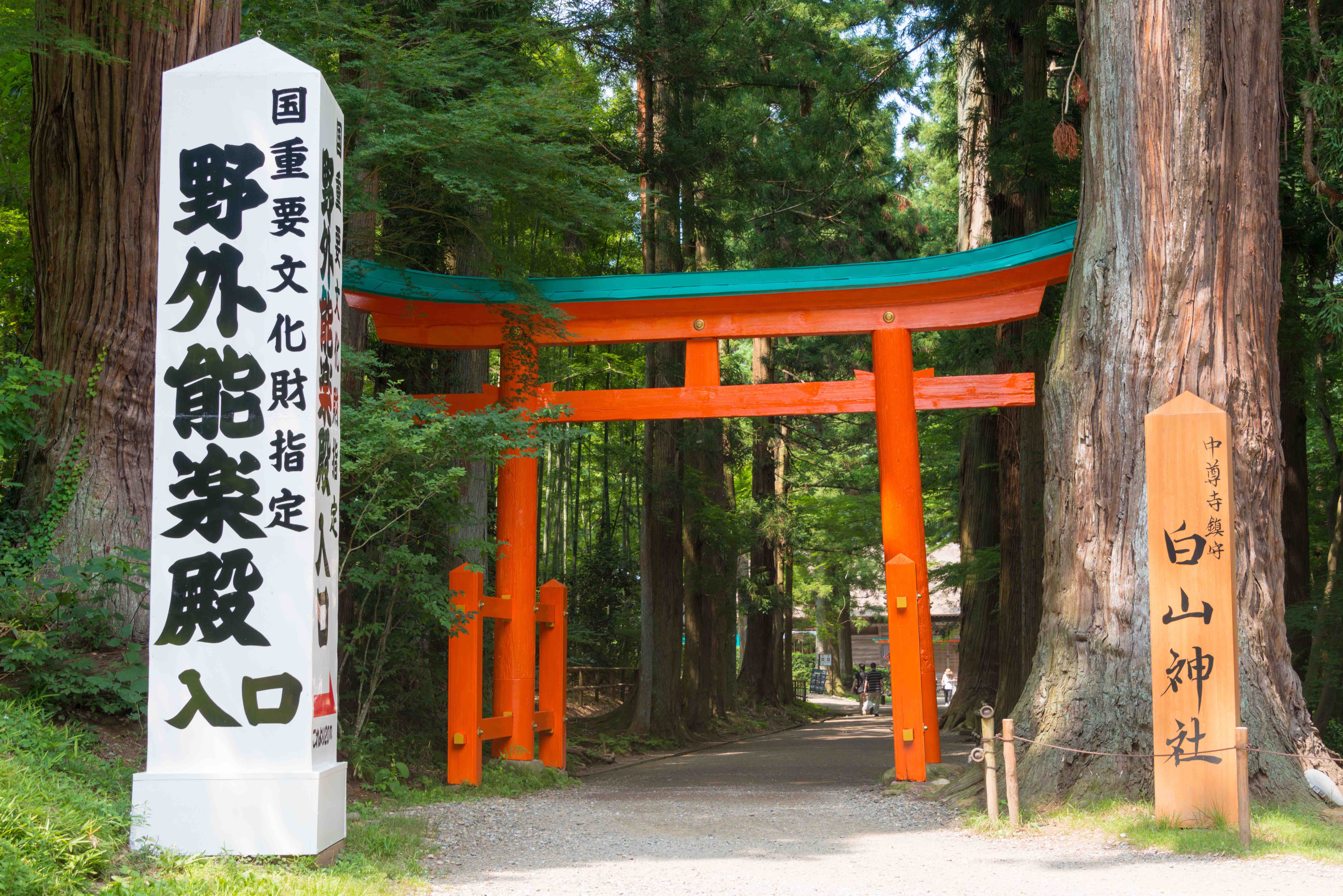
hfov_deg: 39.6
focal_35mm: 50
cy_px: 448
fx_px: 1866
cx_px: 672
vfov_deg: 27.0
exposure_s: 1/50
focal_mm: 50
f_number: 8
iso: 100
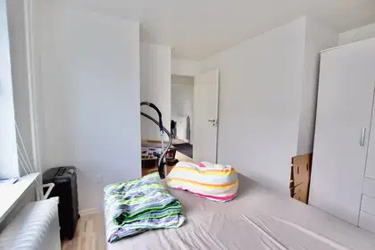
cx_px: 188
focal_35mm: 15
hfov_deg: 100.4
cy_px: 125
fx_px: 156
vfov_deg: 77.3
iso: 1600
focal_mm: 10
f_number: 5.6
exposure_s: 1/100
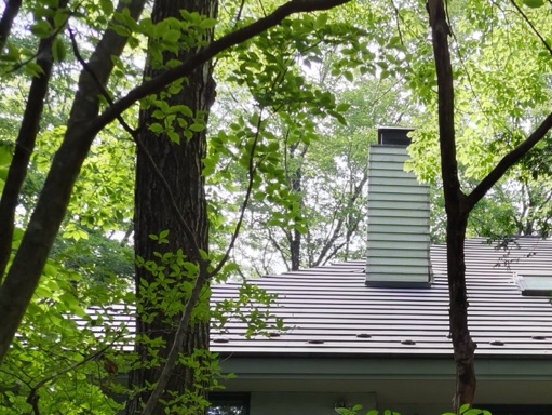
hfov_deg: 30.1
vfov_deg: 23.6
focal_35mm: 61
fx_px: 973
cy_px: 347
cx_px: 511
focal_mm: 4.8
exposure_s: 1/100
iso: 127
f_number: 1.79
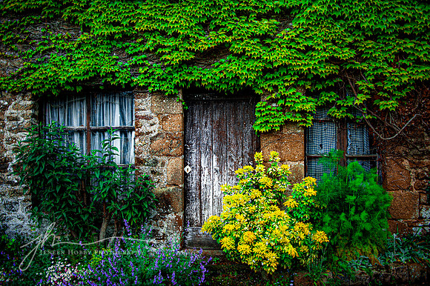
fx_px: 370
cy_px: 143
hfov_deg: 60.3
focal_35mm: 31
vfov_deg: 42.3
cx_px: 215
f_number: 2.8
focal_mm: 31
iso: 200
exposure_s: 1/320
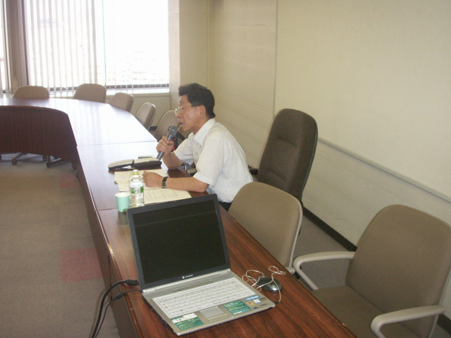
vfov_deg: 35.9
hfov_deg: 46.8
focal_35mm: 40
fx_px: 521
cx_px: 210
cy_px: 156
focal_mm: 7.7
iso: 160
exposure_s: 1/80
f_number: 3.5
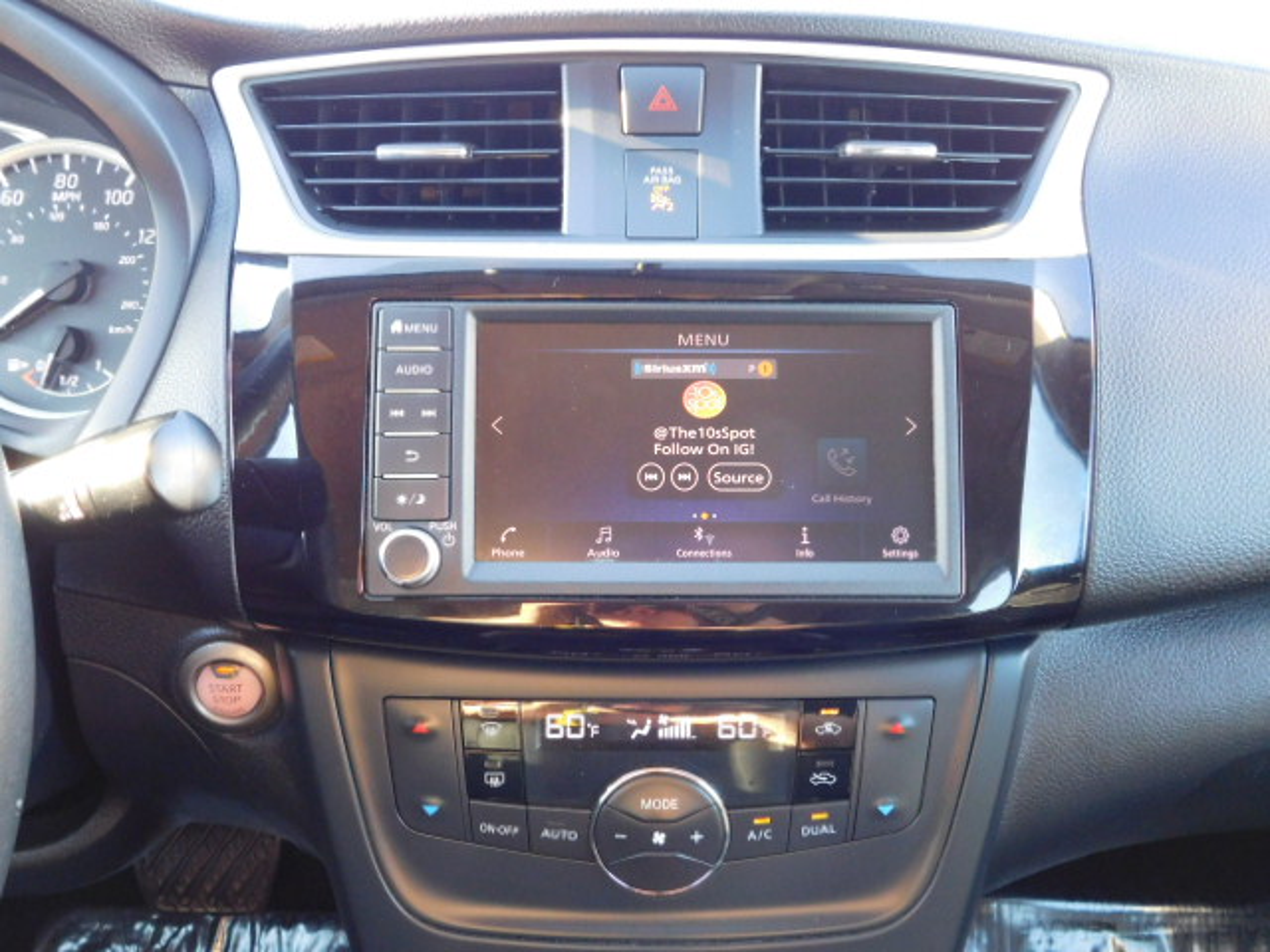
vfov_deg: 39.7
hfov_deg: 51.4
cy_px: 476
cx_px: 635
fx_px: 1321
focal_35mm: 36
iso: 400
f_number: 3.5
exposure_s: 1/30
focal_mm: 6.3
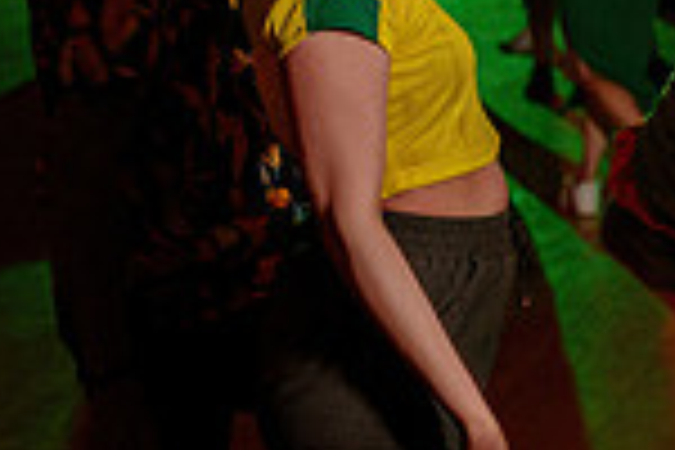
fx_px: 2906
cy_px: 88
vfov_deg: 8.8
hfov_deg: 12.1
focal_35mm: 155
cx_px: 1233
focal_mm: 40
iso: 1000
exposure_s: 1/60
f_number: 2.8
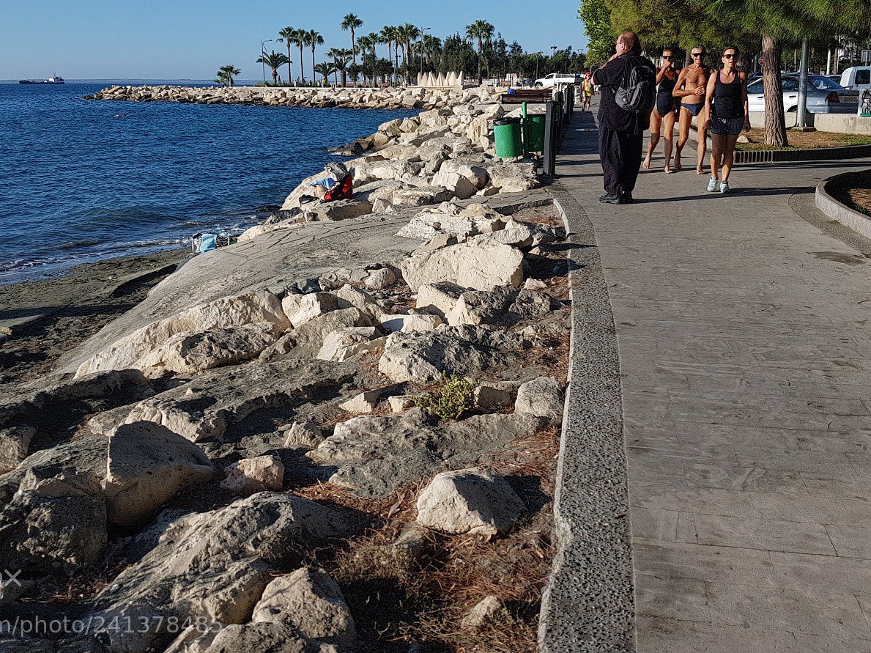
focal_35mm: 35
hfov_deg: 52.6
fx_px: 880
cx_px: 426
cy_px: 243
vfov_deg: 40.4
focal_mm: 4.2
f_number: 1.7
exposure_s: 1/2376
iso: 40
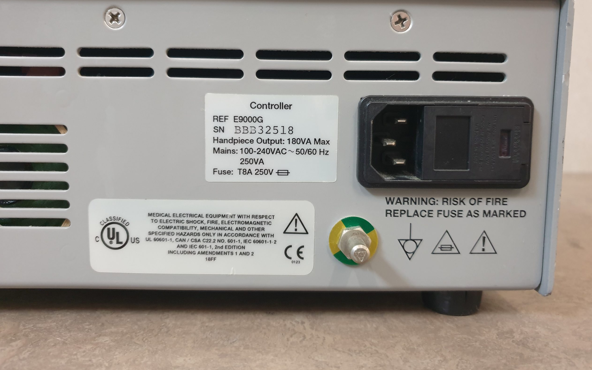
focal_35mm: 28
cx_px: 296
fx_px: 452
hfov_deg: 66.5
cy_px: 149
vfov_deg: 44.3
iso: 250
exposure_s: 1/50
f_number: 1.5
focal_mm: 4.3
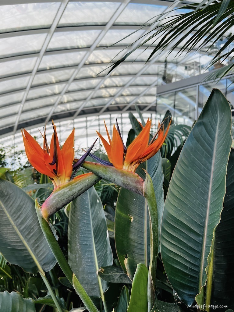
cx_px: 117
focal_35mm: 26
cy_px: 156
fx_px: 234
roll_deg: -3.0
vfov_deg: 67.3
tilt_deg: -0.7
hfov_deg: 53.1
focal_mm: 5.7
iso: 50
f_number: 1.5
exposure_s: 1/552
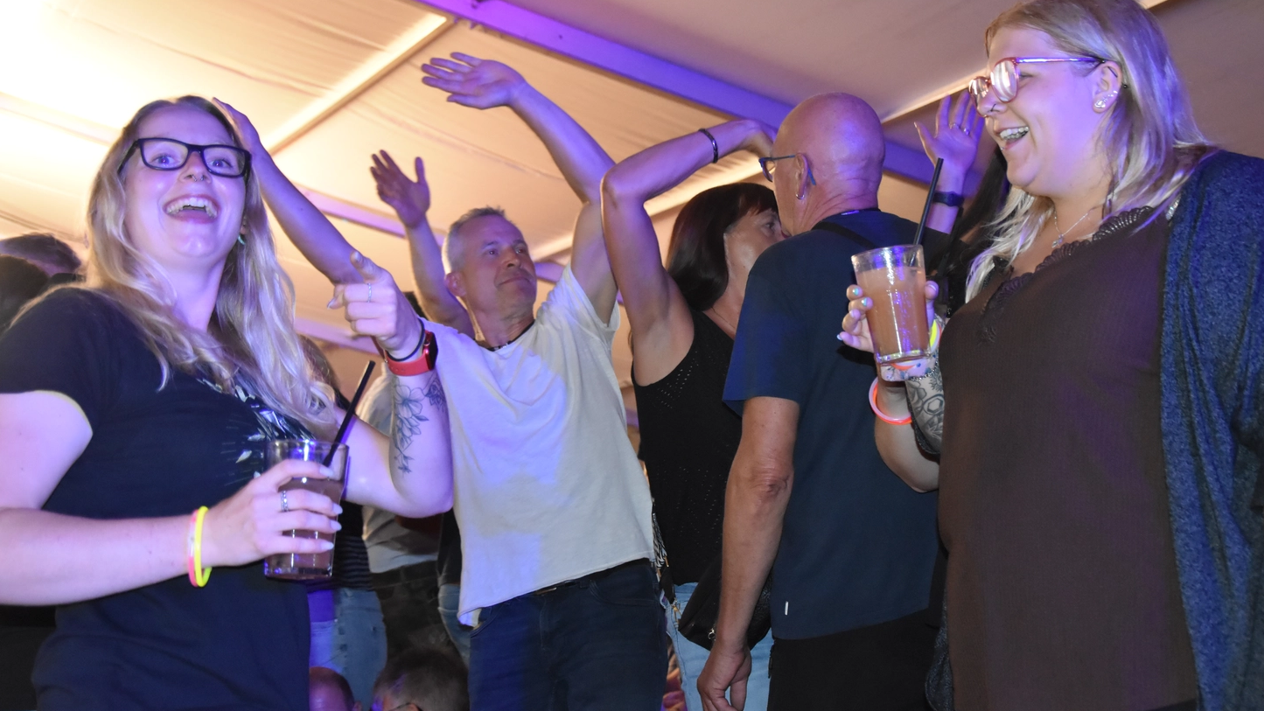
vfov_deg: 19.4
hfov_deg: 33.8
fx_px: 2078
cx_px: 651
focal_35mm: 62
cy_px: 306
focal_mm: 38
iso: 3600
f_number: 4.5
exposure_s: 1/60
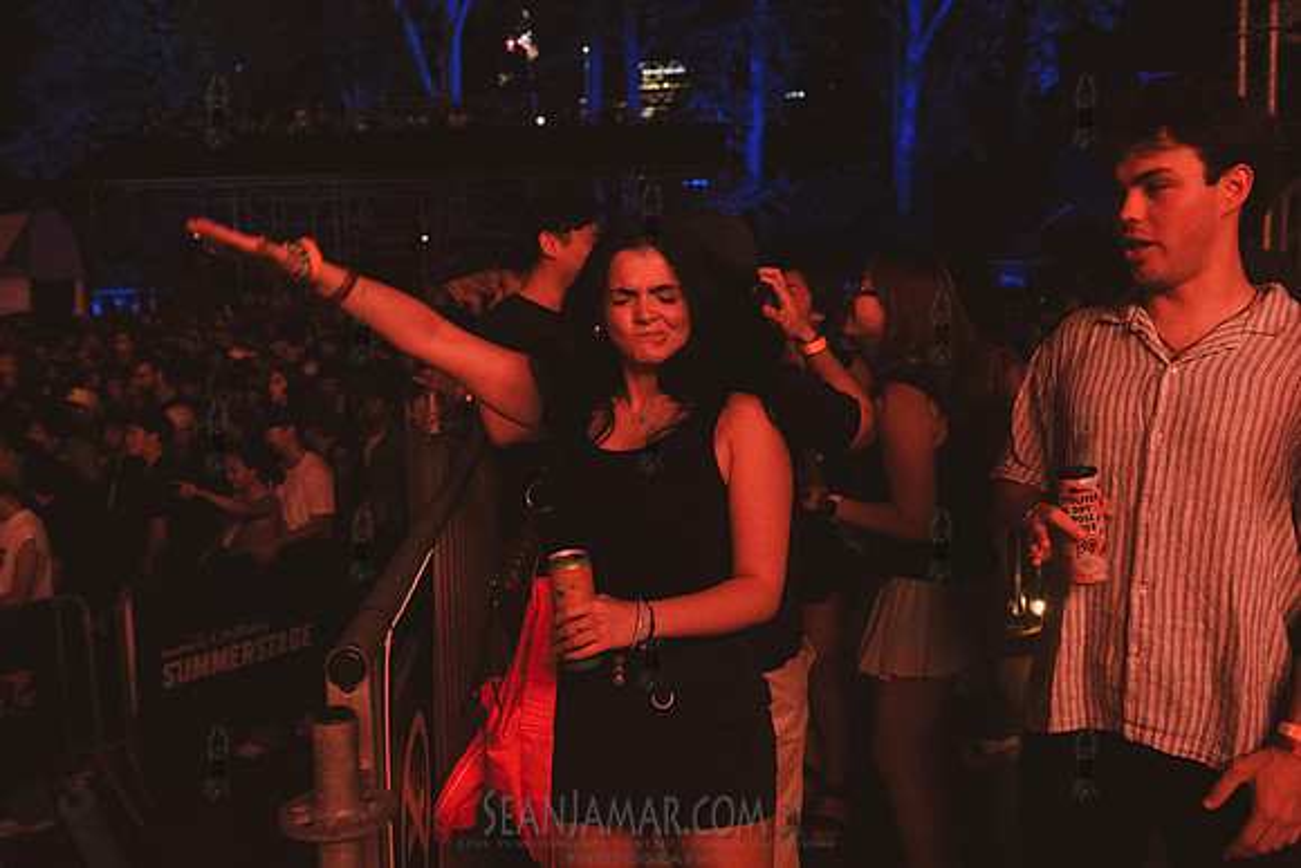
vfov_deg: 38.5
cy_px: 434
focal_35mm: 34
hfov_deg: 55.2
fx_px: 1245
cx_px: 650
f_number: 3.2
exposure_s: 1/320
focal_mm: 32
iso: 6400
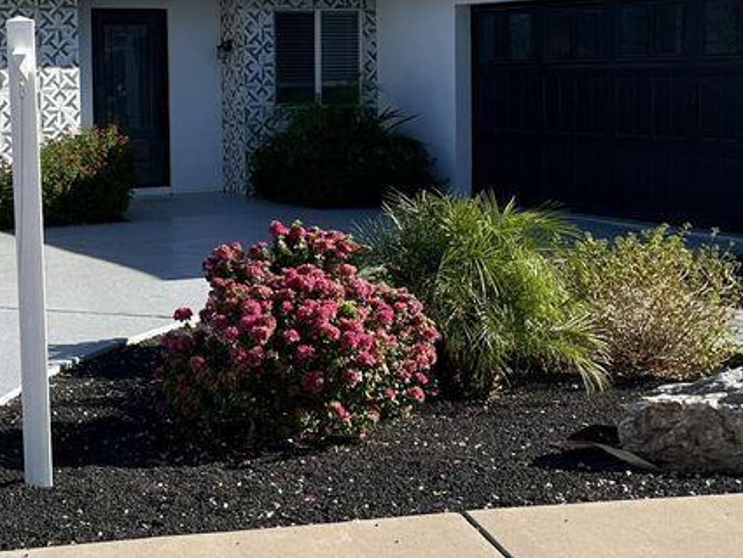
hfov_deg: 25.3
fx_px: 1653
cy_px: 156
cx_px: 288
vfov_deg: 19.0
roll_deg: +0.4
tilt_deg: -2.7
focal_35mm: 77
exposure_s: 1/3597
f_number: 1.78
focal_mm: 6.86
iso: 80
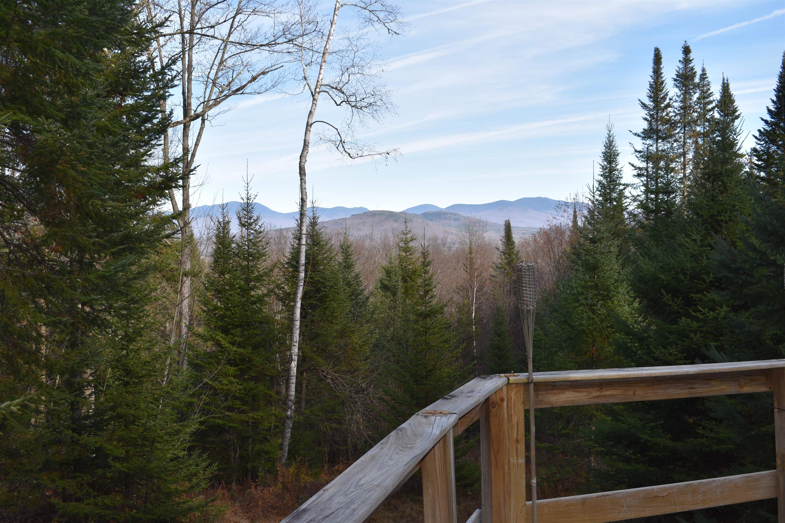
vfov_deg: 33.0
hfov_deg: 47.9
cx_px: 392
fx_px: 883
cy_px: 262
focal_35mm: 40
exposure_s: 1/200
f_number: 7.1
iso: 100
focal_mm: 27
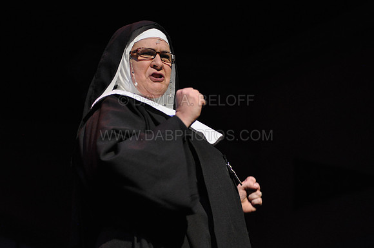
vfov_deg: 11.4
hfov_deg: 17.1
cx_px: 187
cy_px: 124
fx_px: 1245
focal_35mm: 120
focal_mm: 80
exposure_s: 1/320
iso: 1600
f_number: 3.2
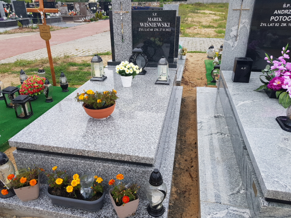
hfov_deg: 67.3
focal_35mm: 26
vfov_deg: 53.1
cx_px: 146
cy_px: 109
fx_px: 219
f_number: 1.7
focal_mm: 4.2
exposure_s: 1/888
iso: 40
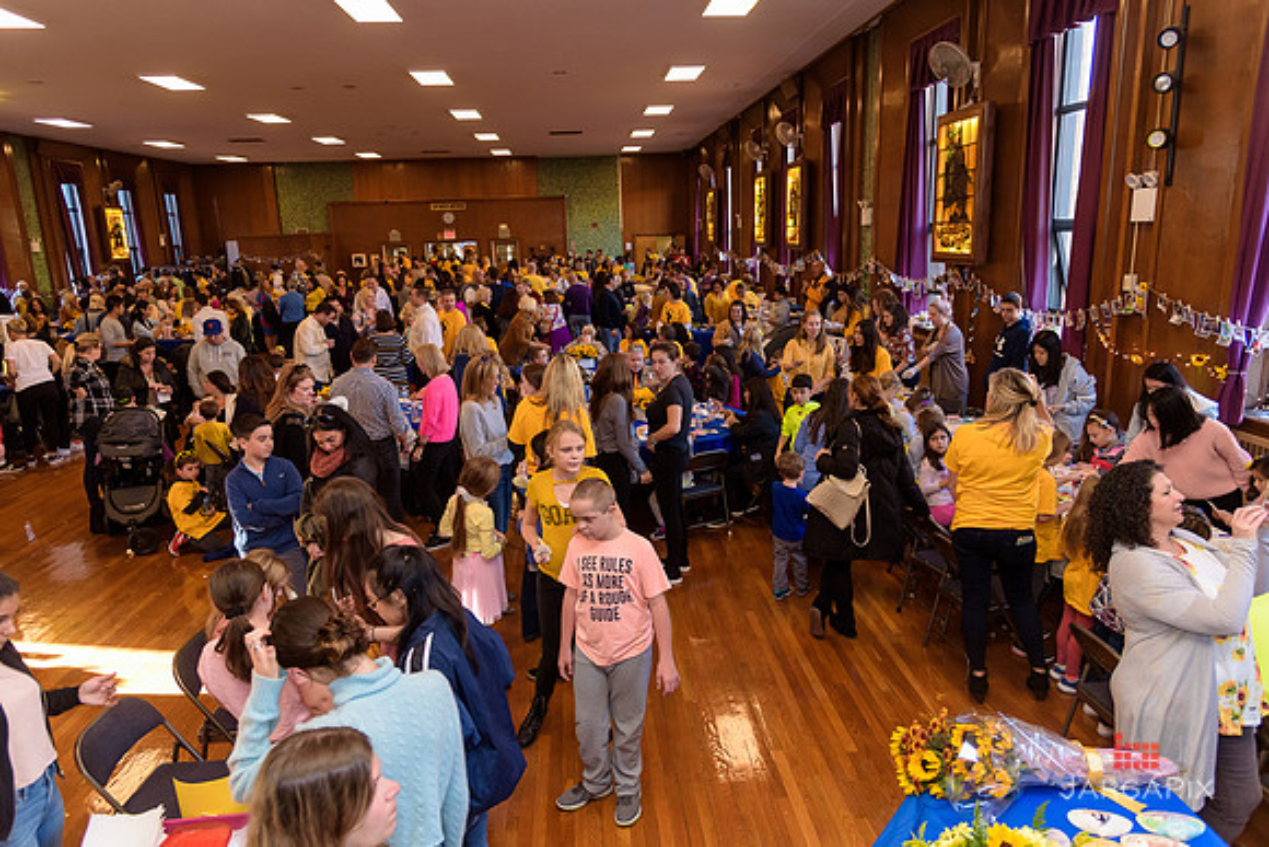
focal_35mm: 24
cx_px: 634
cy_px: 424
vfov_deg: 53.2
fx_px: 846
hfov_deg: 73.7
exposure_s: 1/125
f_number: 4
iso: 1250
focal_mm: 24
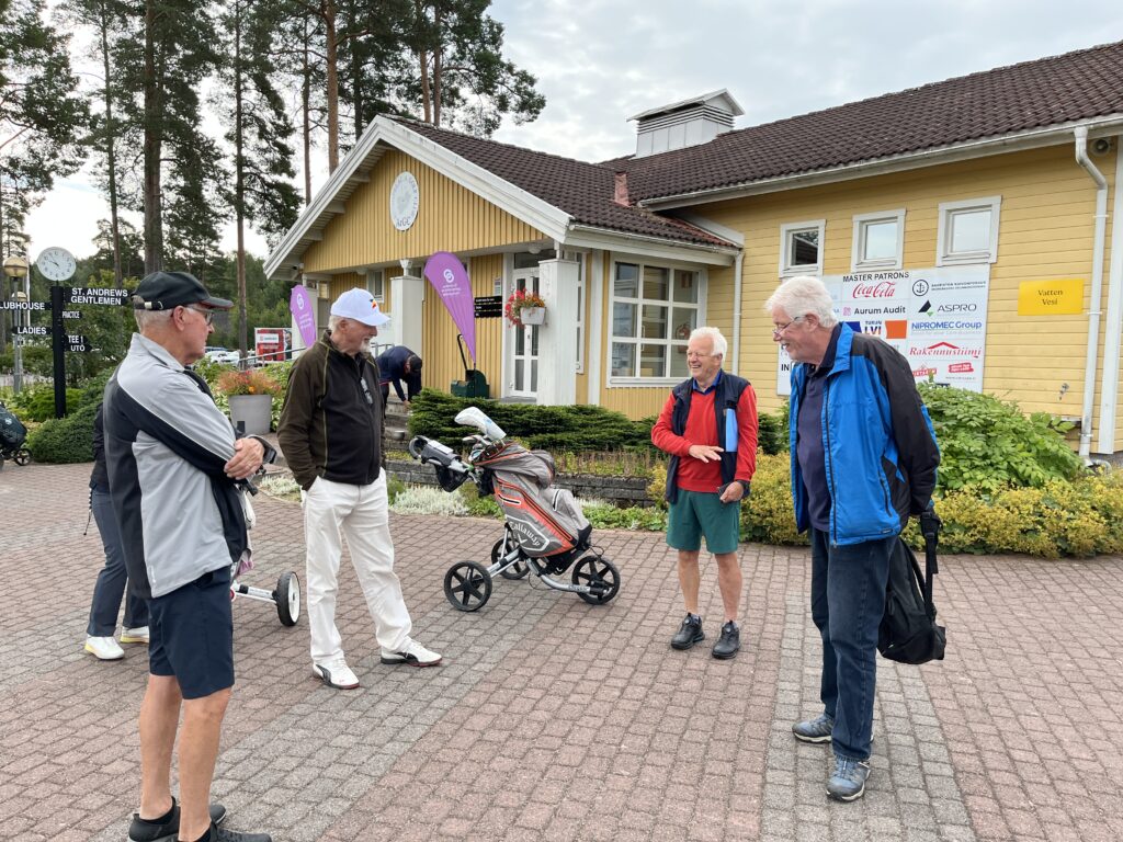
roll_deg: -1.8
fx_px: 843
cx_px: 562
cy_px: 421
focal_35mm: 26
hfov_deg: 67.3
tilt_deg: -3.1
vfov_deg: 53.1
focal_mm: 5.1
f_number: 1.6
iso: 50
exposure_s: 1/751
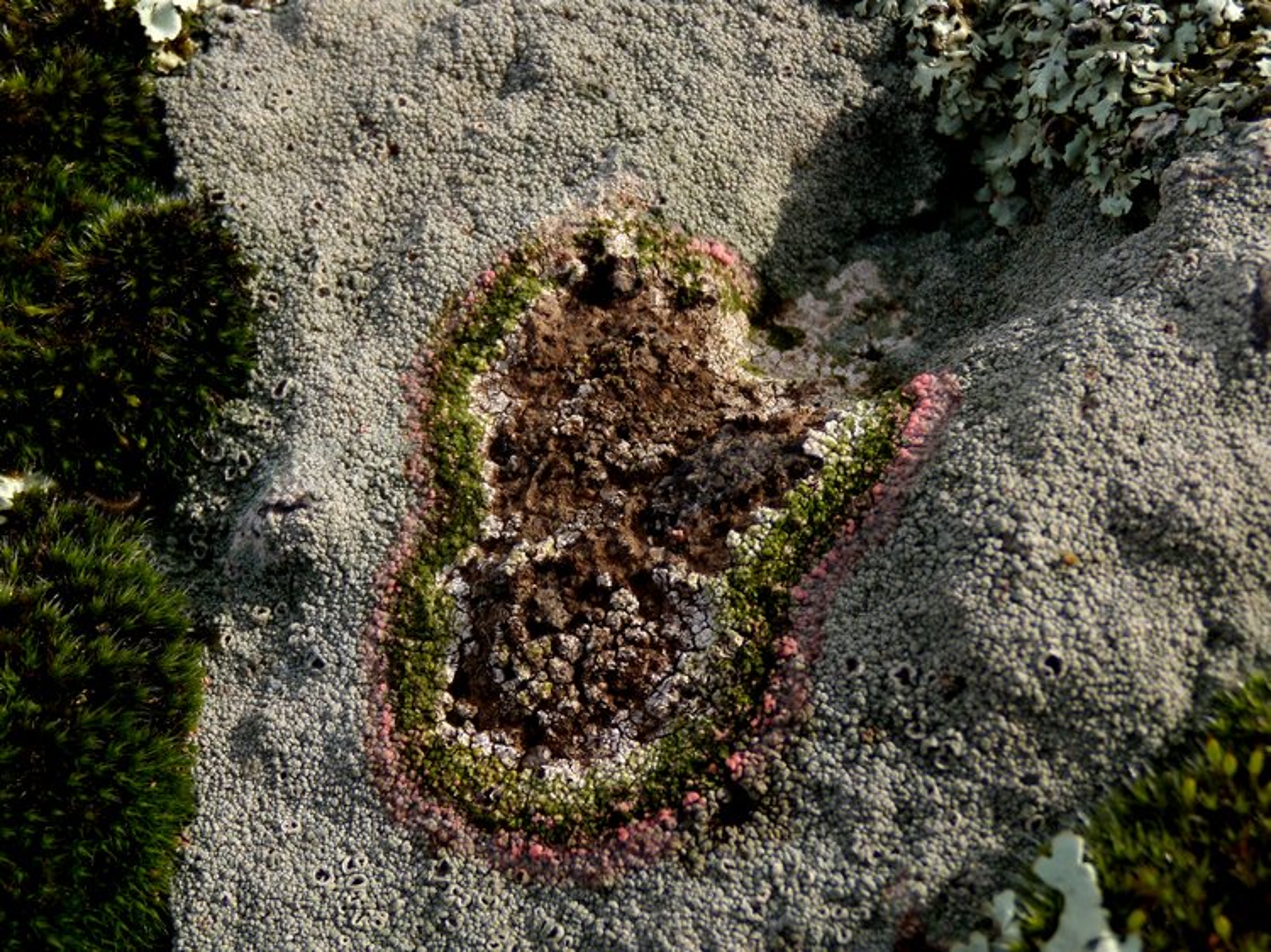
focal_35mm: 42
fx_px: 1542
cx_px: 636
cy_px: 476
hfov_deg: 44.8
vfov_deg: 34.3
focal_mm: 7.5
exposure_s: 1/640
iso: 80
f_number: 3.7
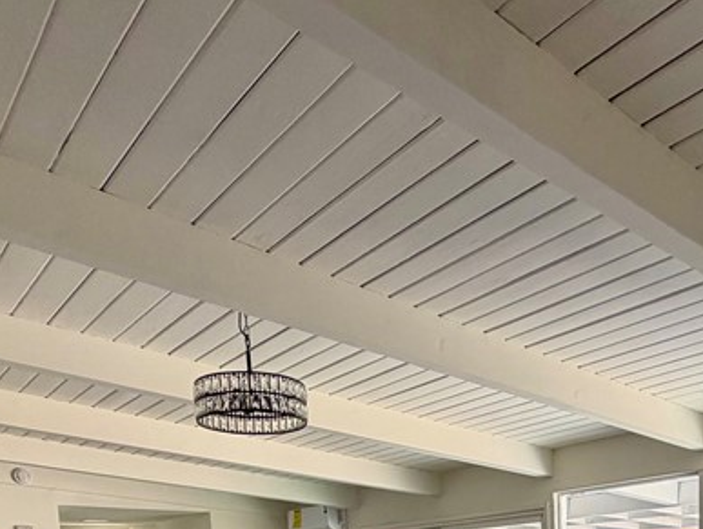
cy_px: 665
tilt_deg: -6.4
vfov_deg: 31.2
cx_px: 449
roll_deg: +2.1
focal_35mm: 37
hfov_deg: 49.5
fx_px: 752
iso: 200
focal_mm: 2.22
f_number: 2.2
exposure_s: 1/121
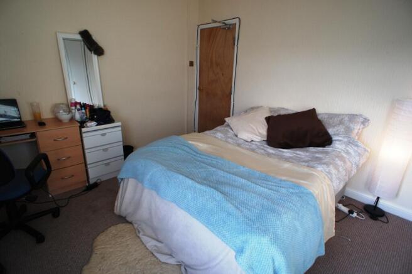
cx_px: 206
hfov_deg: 73.8
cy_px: 137
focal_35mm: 24
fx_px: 274
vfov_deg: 53.0
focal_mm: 16
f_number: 4.5
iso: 200
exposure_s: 1/60
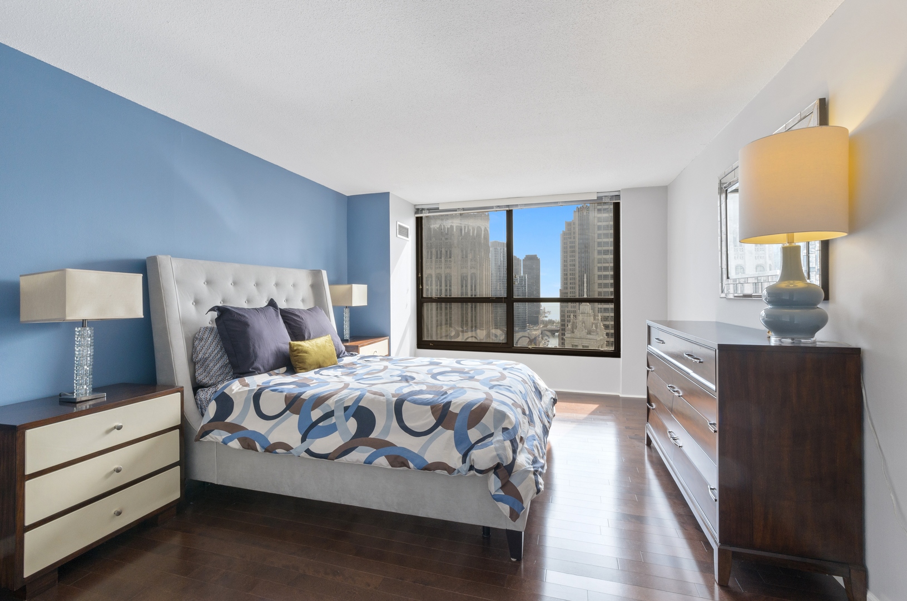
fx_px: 377
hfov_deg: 100.5
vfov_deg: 77.1
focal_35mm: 15
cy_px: 300
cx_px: 454
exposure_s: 1/13
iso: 200
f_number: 11
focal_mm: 10
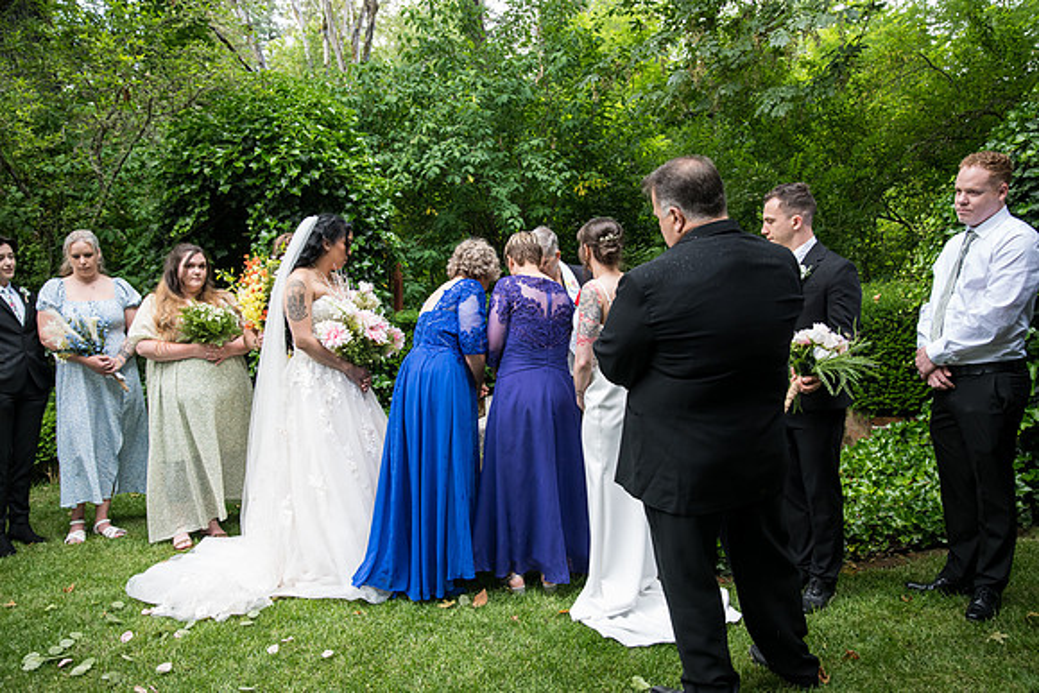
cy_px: 346
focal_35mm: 29
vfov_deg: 45.0
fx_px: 837
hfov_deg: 63.6
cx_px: 520
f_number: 4
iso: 1000
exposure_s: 1/400
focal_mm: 29
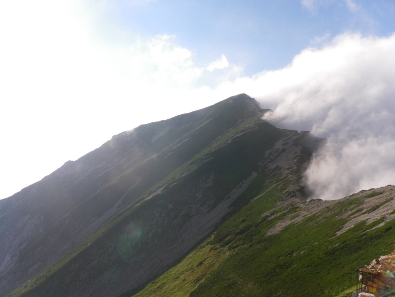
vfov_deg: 40.7
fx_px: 399
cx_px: 198
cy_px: 148
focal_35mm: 35
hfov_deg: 52.6
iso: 64
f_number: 6.3
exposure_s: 1/320
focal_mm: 6.2
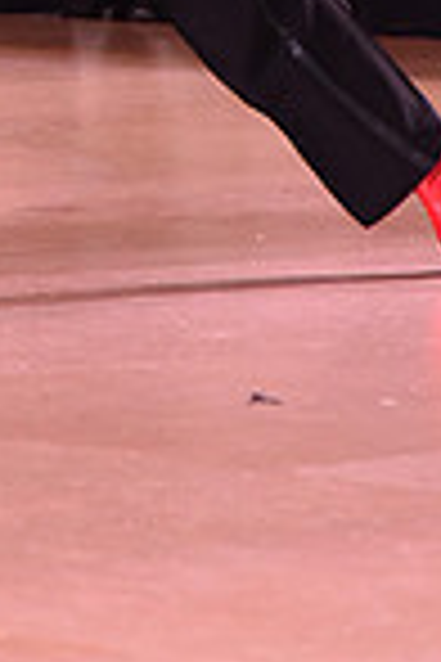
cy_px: -338
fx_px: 8672
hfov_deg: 2.9
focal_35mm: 472
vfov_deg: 4.3
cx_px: -232
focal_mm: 120
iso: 2500
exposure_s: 1/250
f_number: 5.6
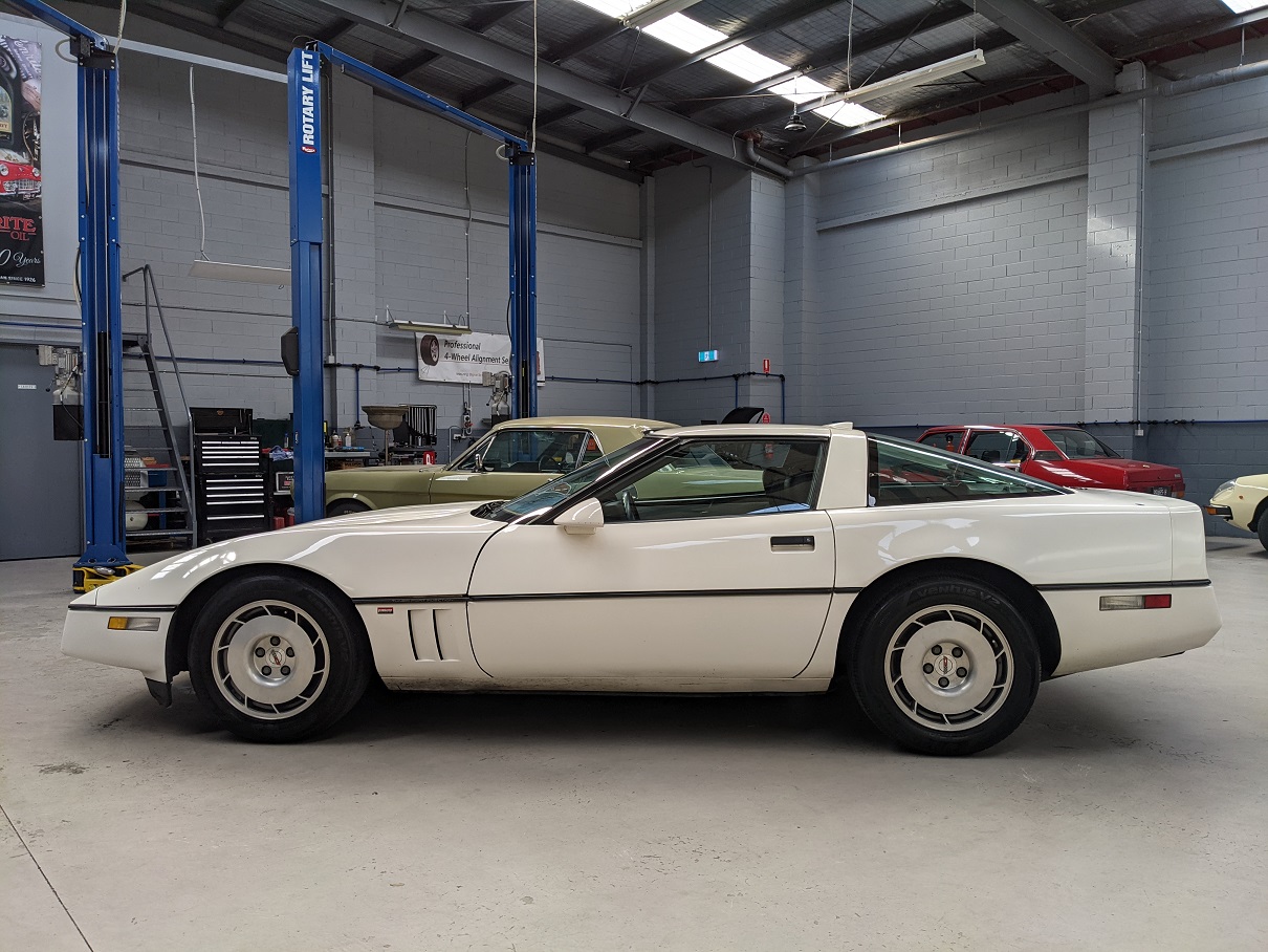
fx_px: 989
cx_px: 634
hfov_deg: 65.3
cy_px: 476
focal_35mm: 27
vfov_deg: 51.4
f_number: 1.73
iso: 47
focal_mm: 4.38
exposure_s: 1/35.4
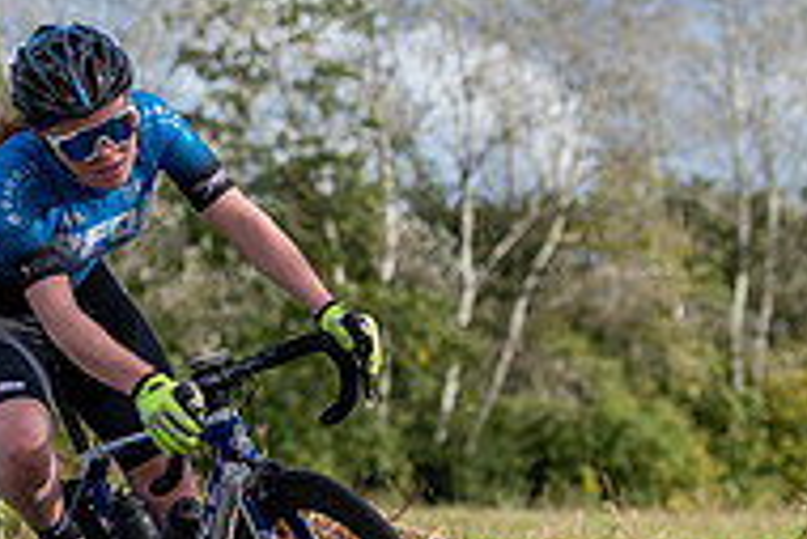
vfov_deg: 6.4
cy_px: 295
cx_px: 106
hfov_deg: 9.6
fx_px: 4801
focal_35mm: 214
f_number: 2.8
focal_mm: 70
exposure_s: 1/3200
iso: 160
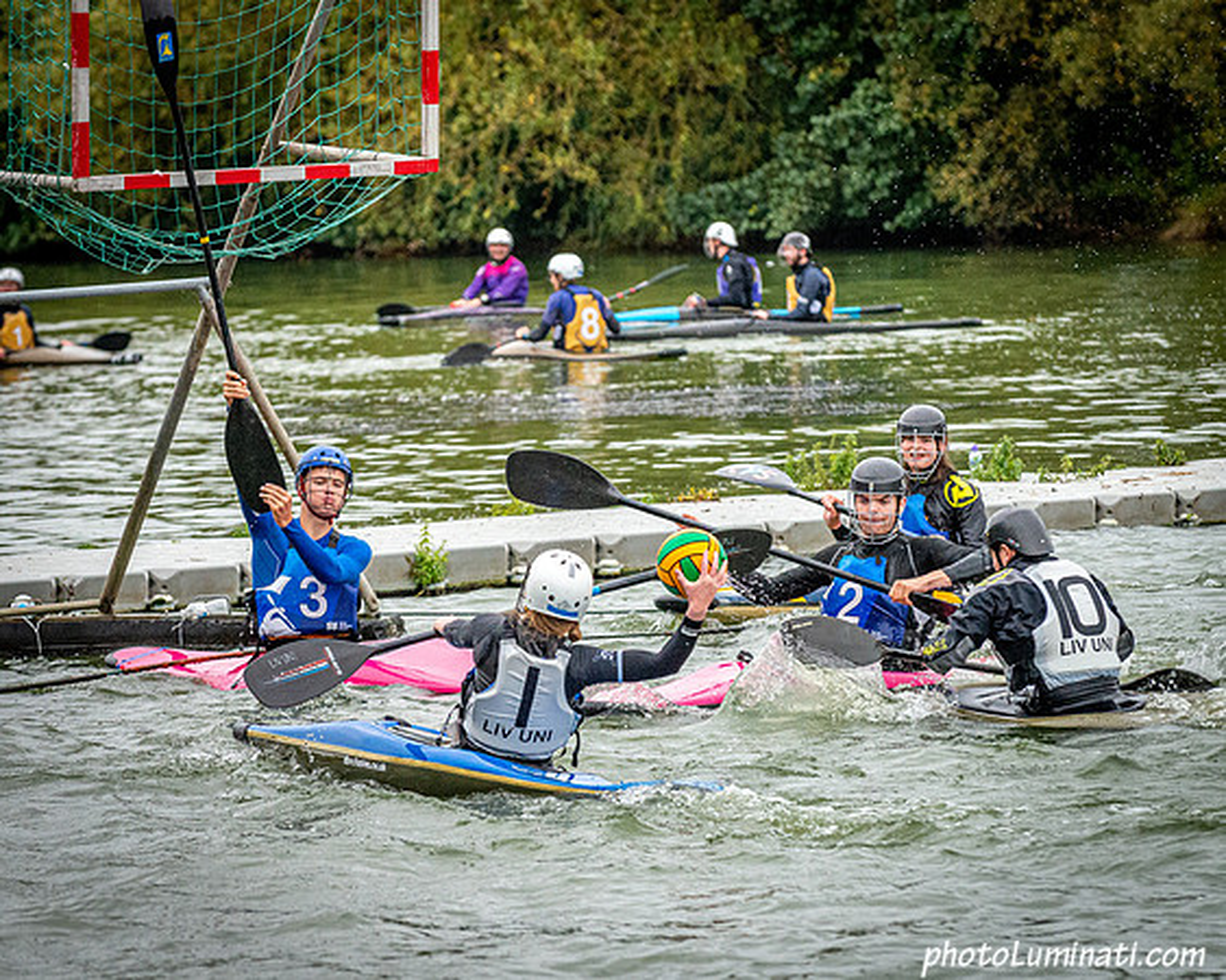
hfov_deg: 6.8
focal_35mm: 284
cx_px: 531
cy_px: 651
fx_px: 10314
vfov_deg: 5.4
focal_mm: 190
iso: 2500
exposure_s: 1/3200
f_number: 5
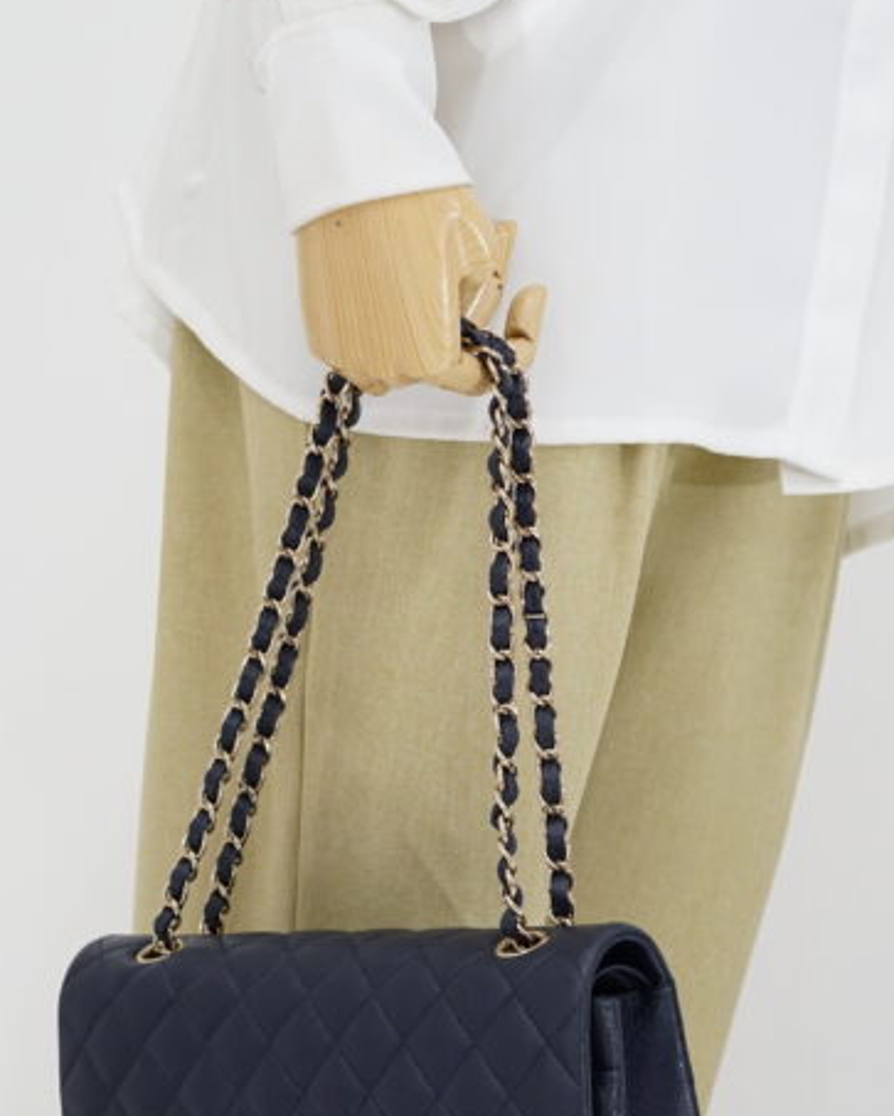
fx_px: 3502
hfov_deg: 14.5
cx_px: 393
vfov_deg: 18.1
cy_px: 574
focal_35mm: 106
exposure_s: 1/10
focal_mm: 50
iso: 640
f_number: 6.3
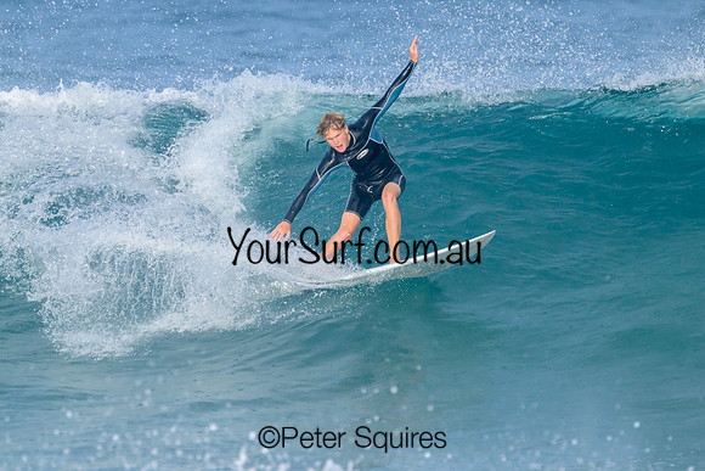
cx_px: 388
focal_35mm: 1117
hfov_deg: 1.8
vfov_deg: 1.2
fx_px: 21886
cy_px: 220
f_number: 11
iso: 1000
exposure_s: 1/1600
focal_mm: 800
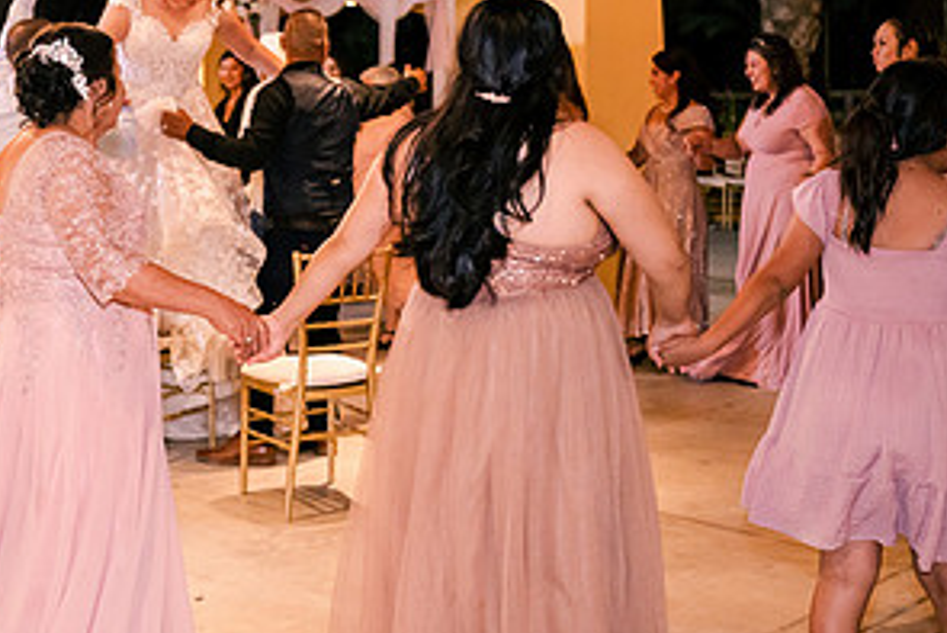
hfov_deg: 33.6
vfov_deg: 23.8
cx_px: 138
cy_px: 278
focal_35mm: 57
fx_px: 1500
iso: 3200
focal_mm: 29
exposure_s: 1/200
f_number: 2.8
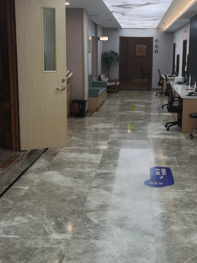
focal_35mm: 50
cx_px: 119
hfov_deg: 29.0
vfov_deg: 38.2
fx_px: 379
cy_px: 126
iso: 50
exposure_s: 1/263
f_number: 1.8
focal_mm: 5.58
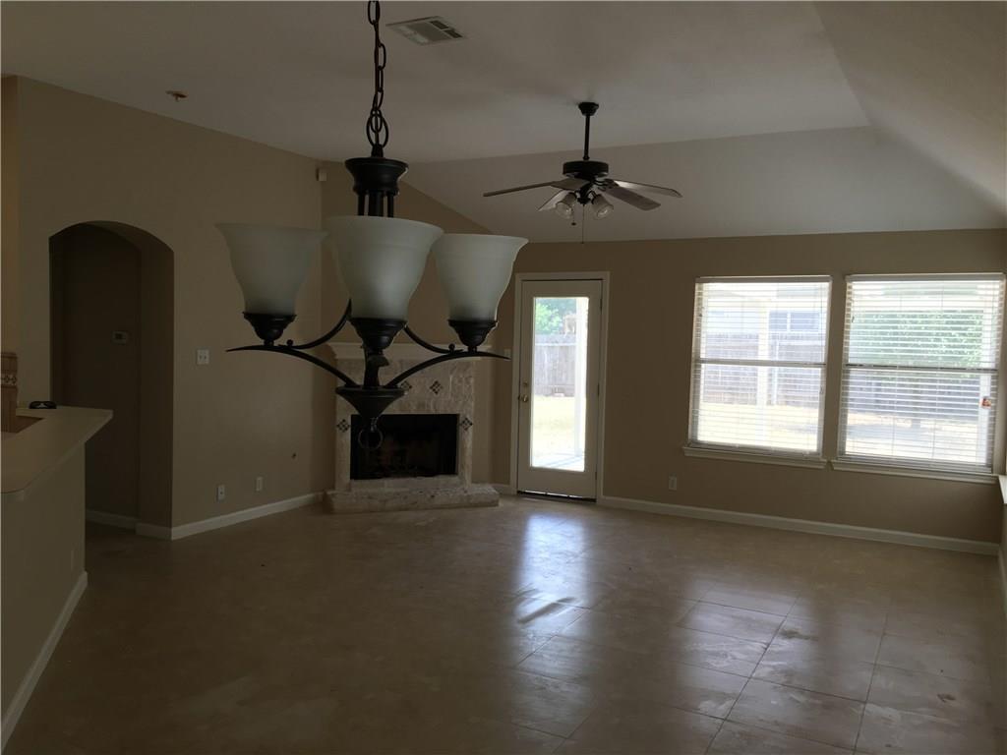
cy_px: 378
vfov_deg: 48.2
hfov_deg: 61.7
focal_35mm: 29
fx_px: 844
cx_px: 504
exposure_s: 1/120
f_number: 2.2
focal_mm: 4.15
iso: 32
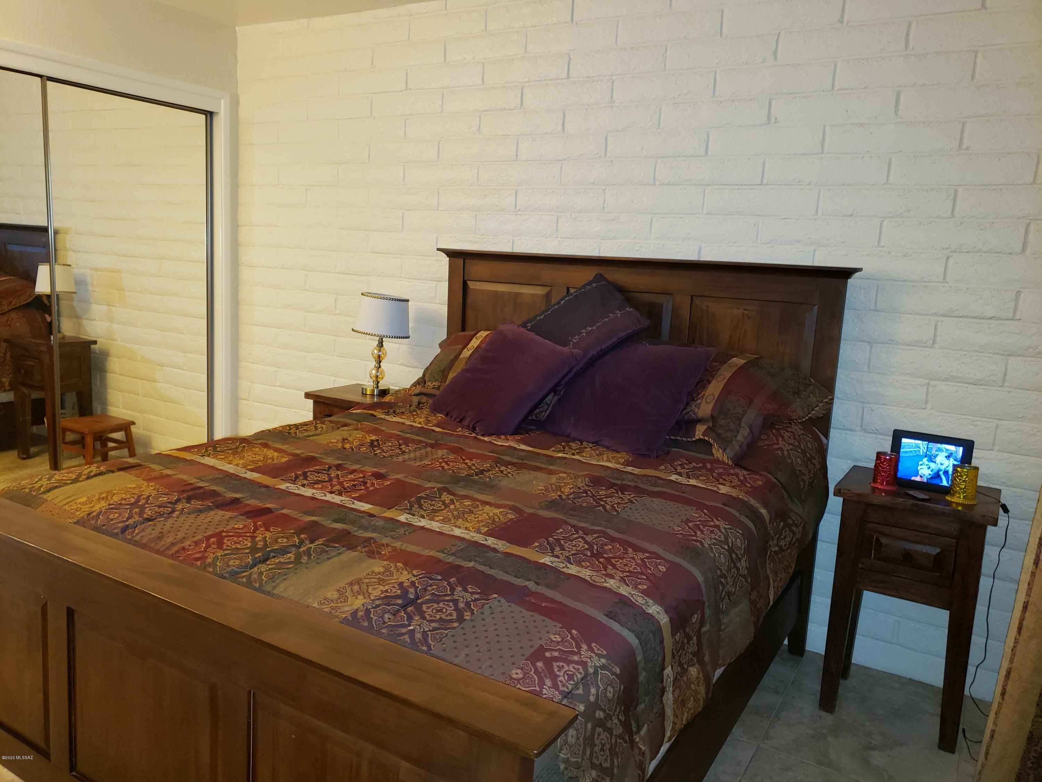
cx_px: 521
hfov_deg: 67.3
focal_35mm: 26
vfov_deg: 53.1
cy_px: 391
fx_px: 783
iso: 125
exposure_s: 1/16
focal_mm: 4.3
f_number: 1.5
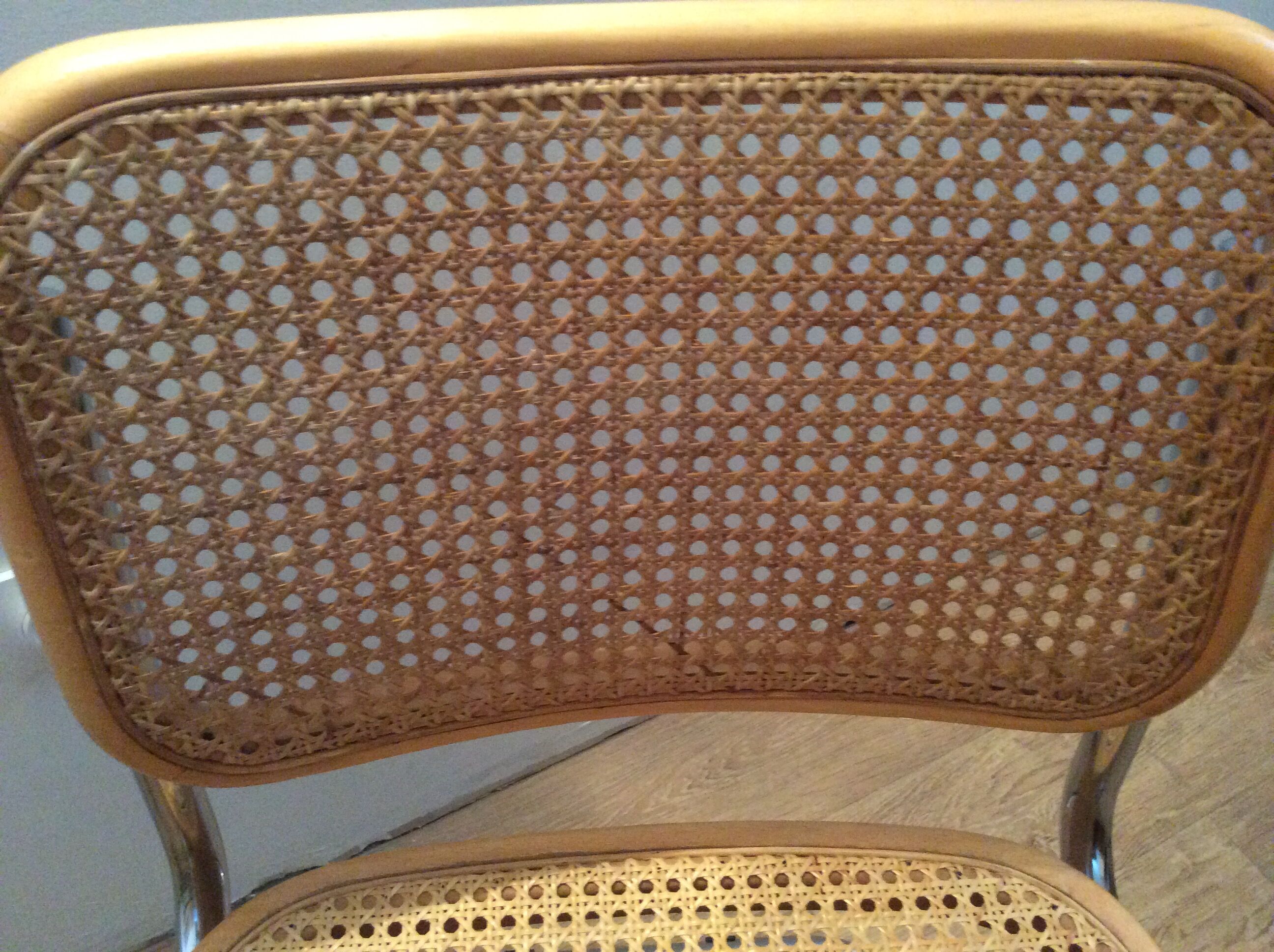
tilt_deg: -45.2
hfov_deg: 56.9
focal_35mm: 32
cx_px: 637
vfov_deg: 44.1
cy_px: 476
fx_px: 1176
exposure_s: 1/17
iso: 400
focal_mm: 3.3
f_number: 2.4
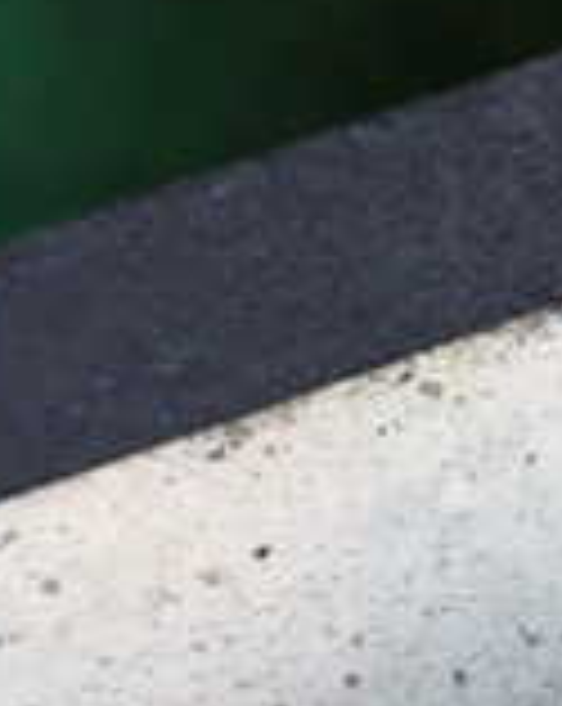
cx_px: 1142
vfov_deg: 17.2
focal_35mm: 112
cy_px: 297
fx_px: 2335
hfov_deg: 12.1
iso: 800
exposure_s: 1/125
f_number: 2.3
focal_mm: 5.4
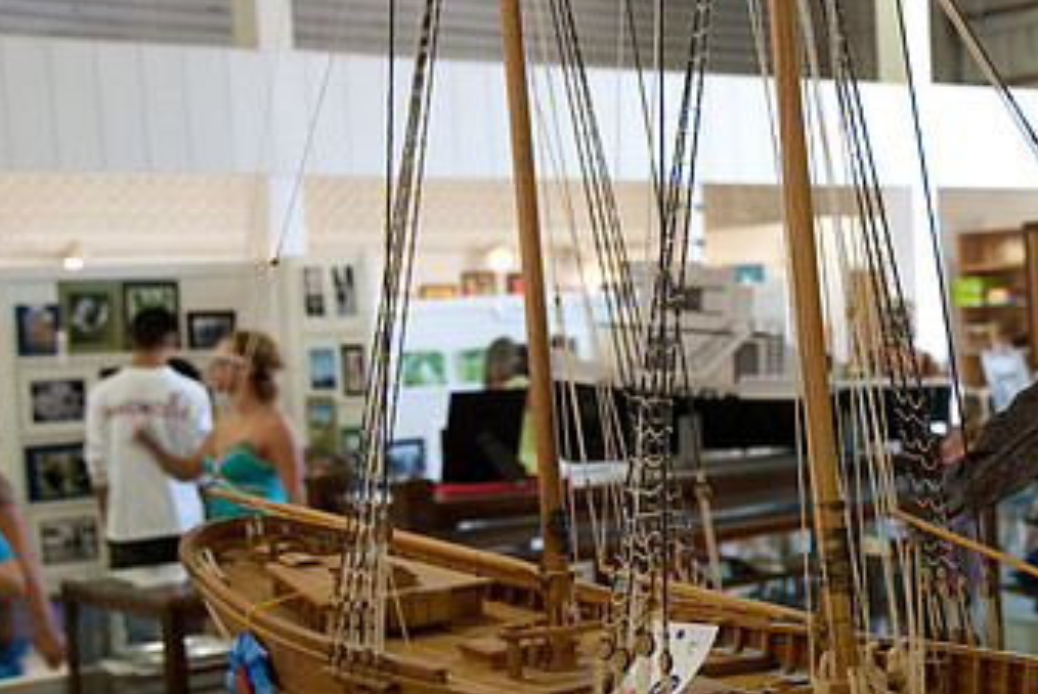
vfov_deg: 20.3
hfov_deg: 29.4
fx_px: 1933
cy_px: 411
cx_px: 826
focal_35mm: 67
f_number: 4
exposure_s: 1/50
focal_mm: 26
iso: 400
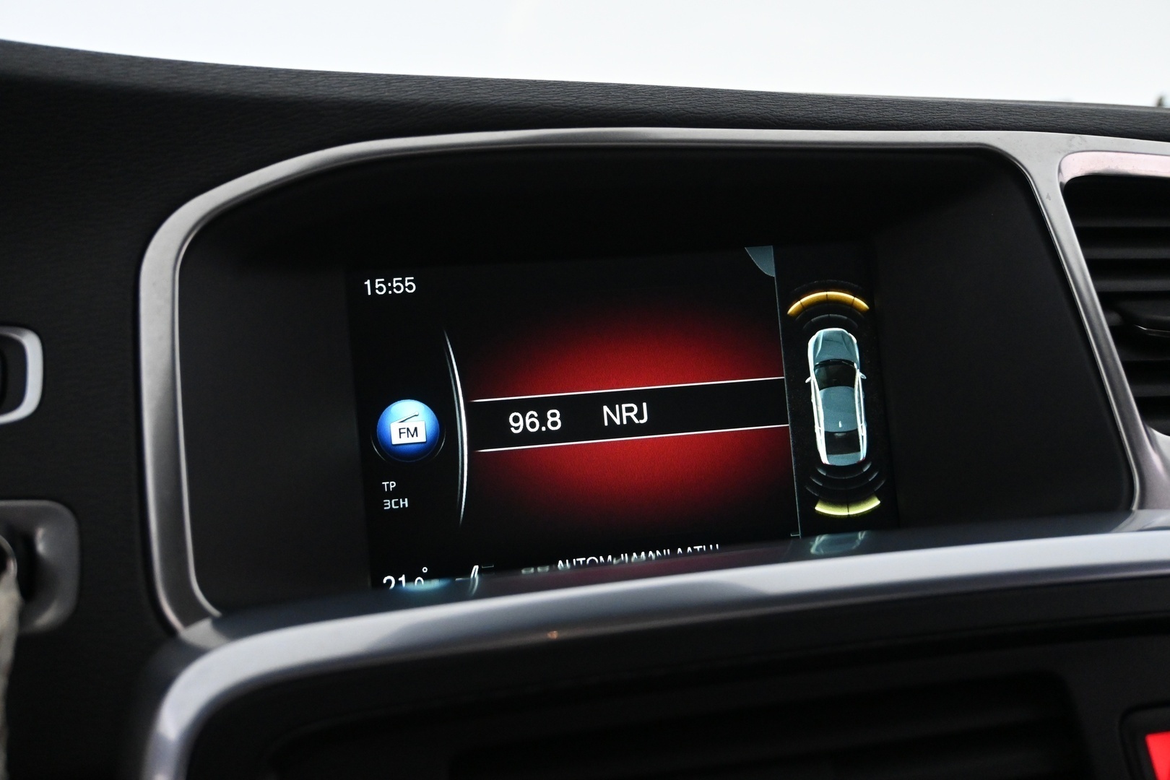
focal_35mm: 40
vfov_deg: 33.6
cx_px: 585
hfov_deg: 48.7
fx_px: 1292
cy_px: 390
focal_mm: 26.5
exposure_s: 1/60
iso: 3200
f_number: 4.5
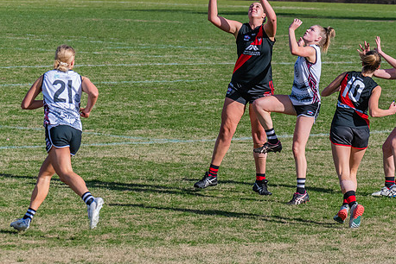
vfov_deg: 3.0
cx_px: 266
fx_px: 5030
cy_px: 148
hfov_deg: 4.5
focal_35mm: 457
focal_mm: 240
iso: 800
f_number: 9
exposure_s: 1/1600
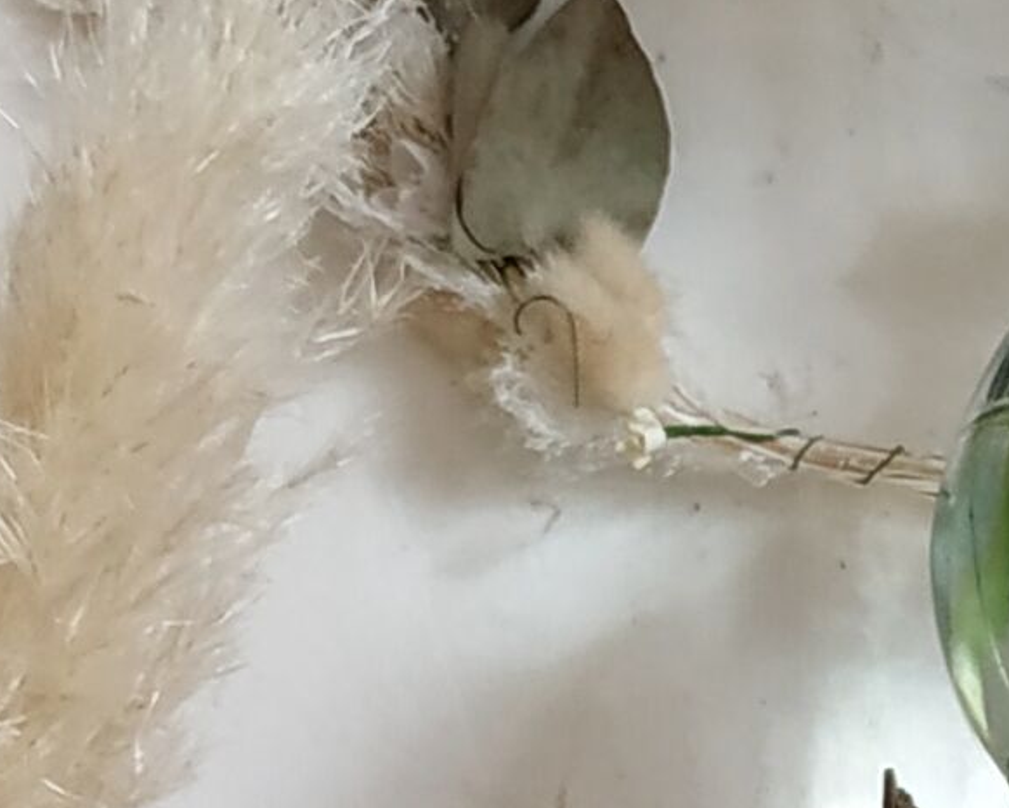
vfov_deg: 8.9
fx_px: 4809
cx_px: 1356
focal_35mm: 161
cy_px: 1793
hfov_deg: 11.6
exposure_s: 1/25
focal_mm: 3.94
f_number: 1.9
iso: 250
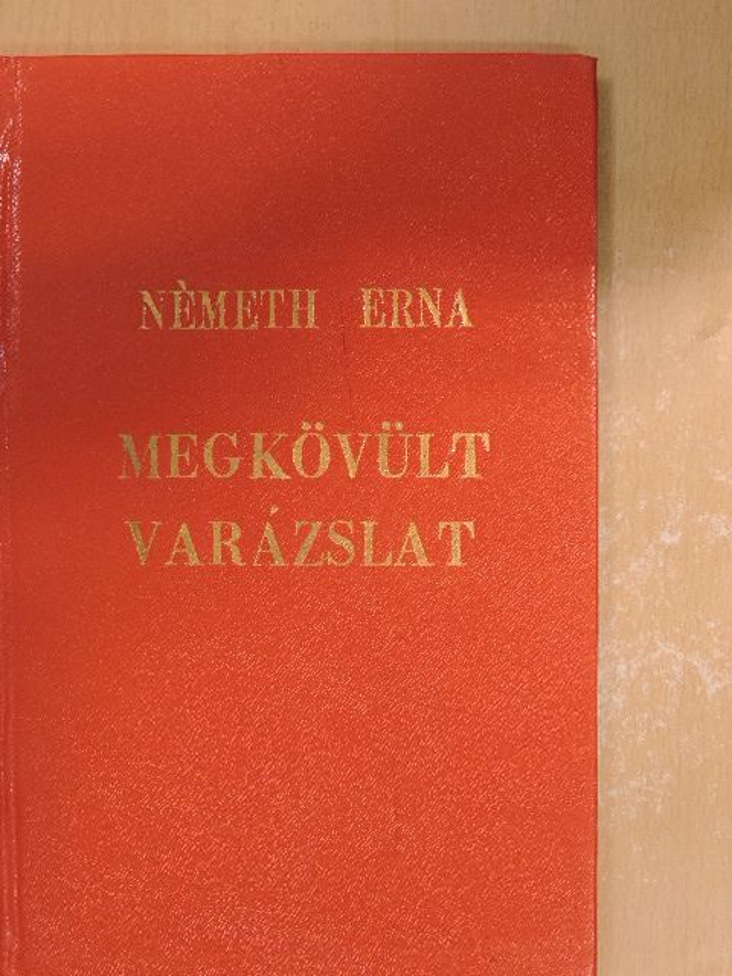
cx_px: 366
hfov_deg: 29.1
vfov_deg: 38.2
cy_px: 488
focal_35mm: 50
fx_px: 1410
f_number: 3.6
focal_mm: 8.9
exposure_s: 1/20
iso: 400
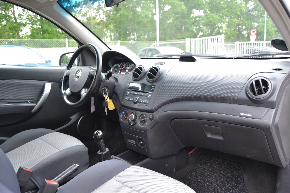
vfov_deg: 47.9
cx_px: 145
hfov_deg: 67.4
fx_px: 217
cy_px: 96
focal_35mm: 27
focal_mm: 18
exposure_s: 1/60
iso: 400
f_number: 4
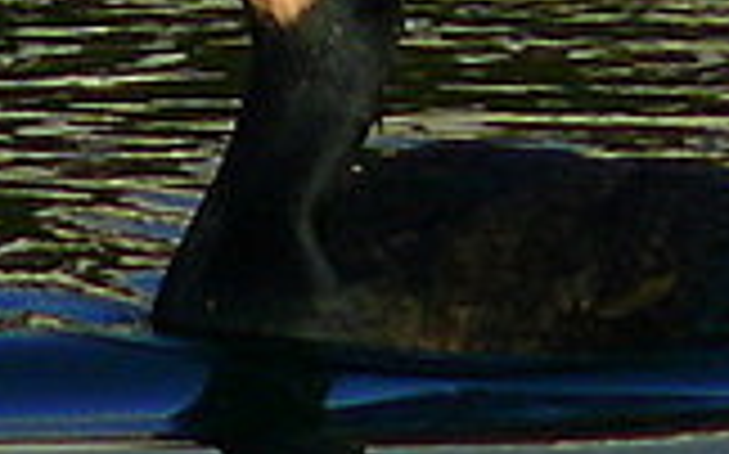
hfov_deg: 1.0
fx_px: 43778
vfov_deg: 0.6
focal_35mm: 2205
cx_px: 346
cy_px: -184
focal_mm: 88.8
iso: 100
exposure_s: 1/640
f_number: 3.7
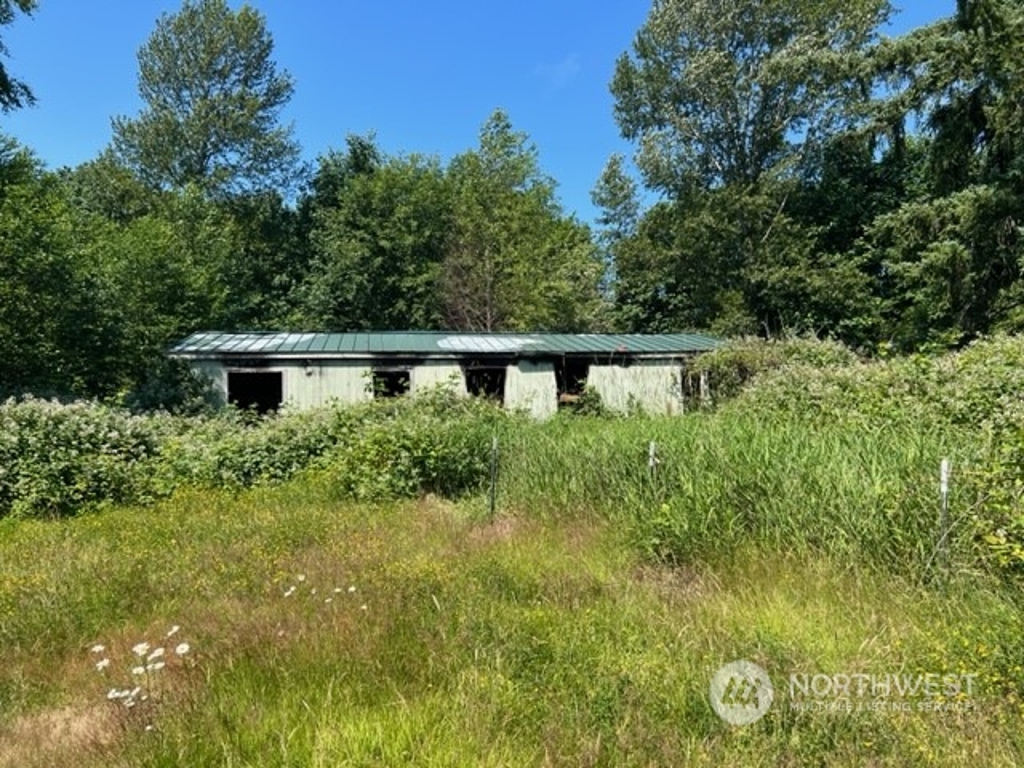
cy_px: 384
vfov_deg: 53.1
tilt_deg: +2.4
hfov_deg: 67.3
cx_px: 512
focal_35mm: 26
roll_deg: -0.4
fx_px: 769
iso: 50
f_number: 1.5
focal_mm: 5.7
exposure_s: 1/2299
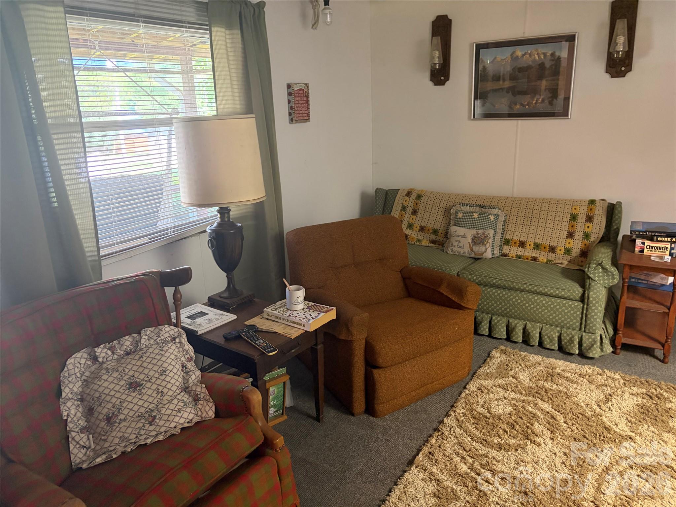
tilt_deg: -15.5
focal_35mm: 26
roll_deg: +2.4
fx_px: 508
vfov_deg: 53.1
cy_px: 254
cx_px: 338
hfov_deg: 67.3
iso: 400
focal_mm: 5.96
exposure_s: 1/40
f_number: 1.6
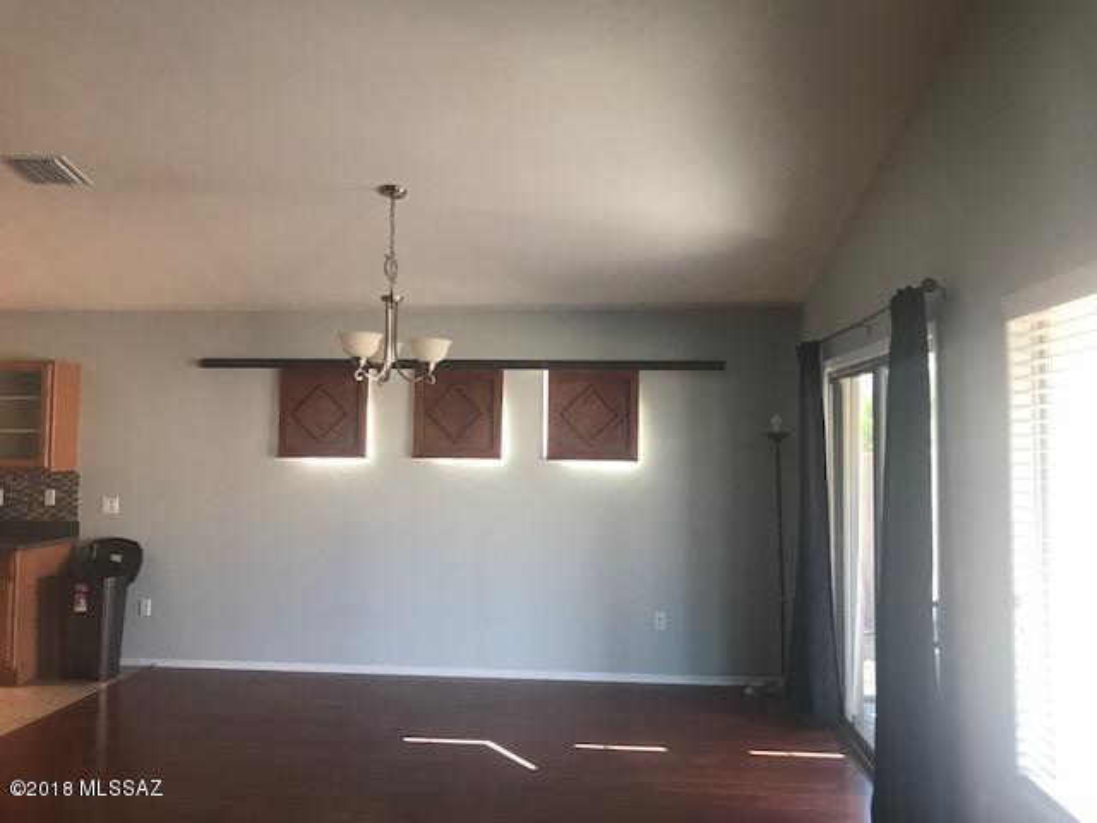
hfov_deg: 63.4
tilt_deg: +1.0
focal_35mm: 28
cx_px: 548
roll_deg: -1.0
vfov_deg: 49.7
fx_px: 887
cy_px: 412
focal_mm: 3.99
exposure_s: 1/30
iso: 32
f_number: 1.8
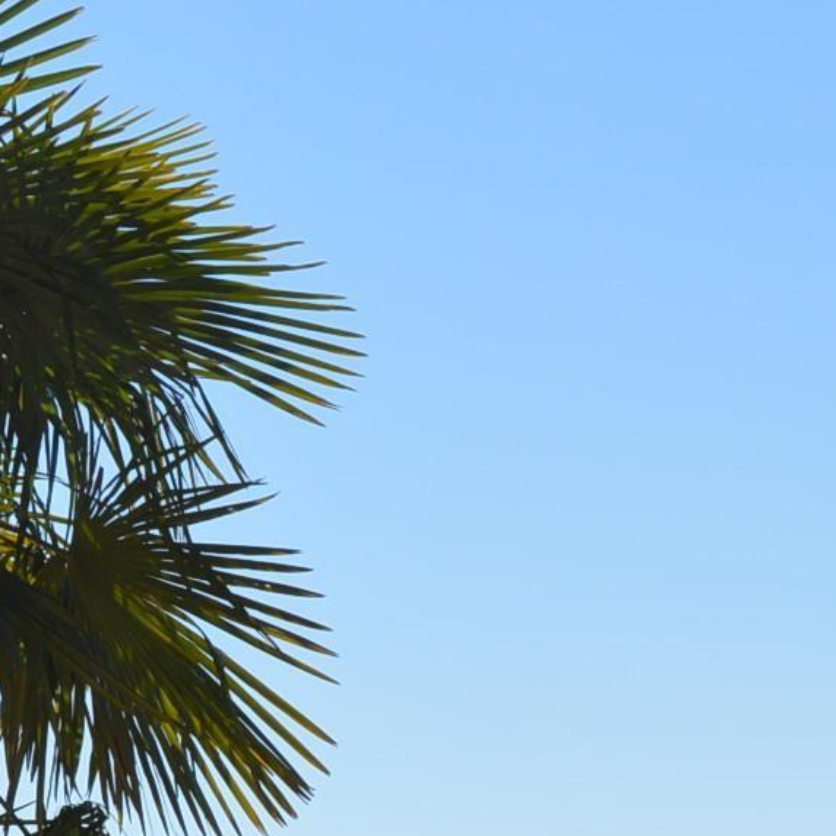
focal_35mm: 194
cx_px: 827
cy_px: 840
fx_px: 5307
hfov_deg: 9.0
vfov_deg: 9.0
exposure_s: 1/400
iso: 100
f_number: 10
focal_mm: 29
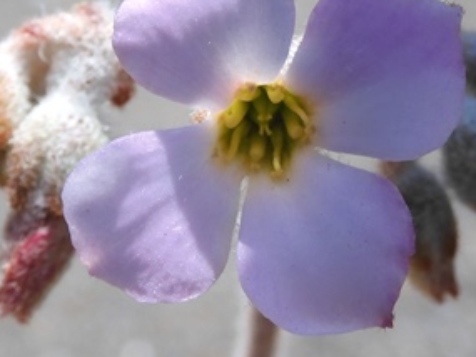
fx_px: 1169
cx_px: 250
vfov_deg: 17.4
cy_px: 190
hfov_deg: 23.0
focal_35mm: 85
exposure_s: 1/640
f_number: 4
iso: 100
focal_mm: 8
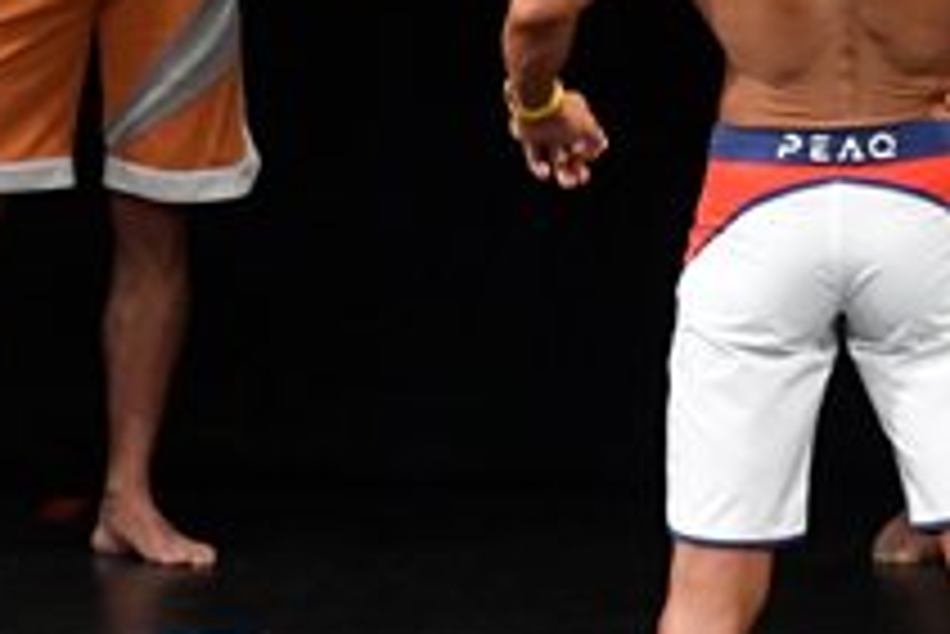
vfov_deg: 1.7
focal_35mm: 796
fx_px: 21019
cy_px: 310
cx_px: -254
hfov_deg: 2.6
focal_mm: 145
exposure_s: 1/400
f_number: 5.6
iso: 3200
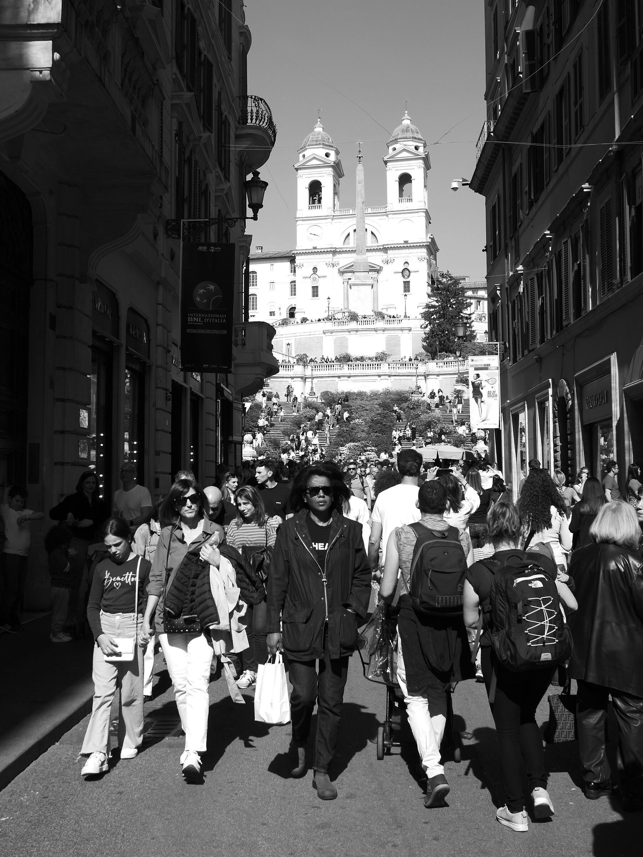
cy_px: 428
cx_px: 322
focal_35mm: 30
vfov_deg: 60.0
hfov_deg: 46.8
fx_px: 743
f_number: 4
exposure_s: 1/1000
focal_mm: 15
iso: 100
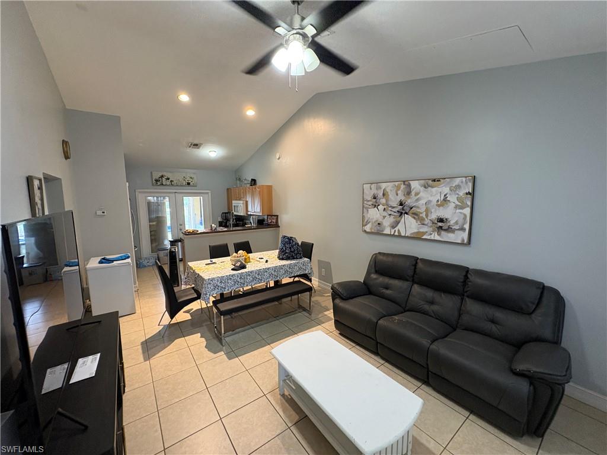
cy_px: 228
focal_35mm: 14
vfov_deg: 85.7
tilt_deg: -5.1
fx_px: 245
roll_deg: +1.3
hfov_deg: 102.1
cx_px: 304
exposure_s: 1/60
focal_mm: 2.22
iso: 400
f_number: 2.2
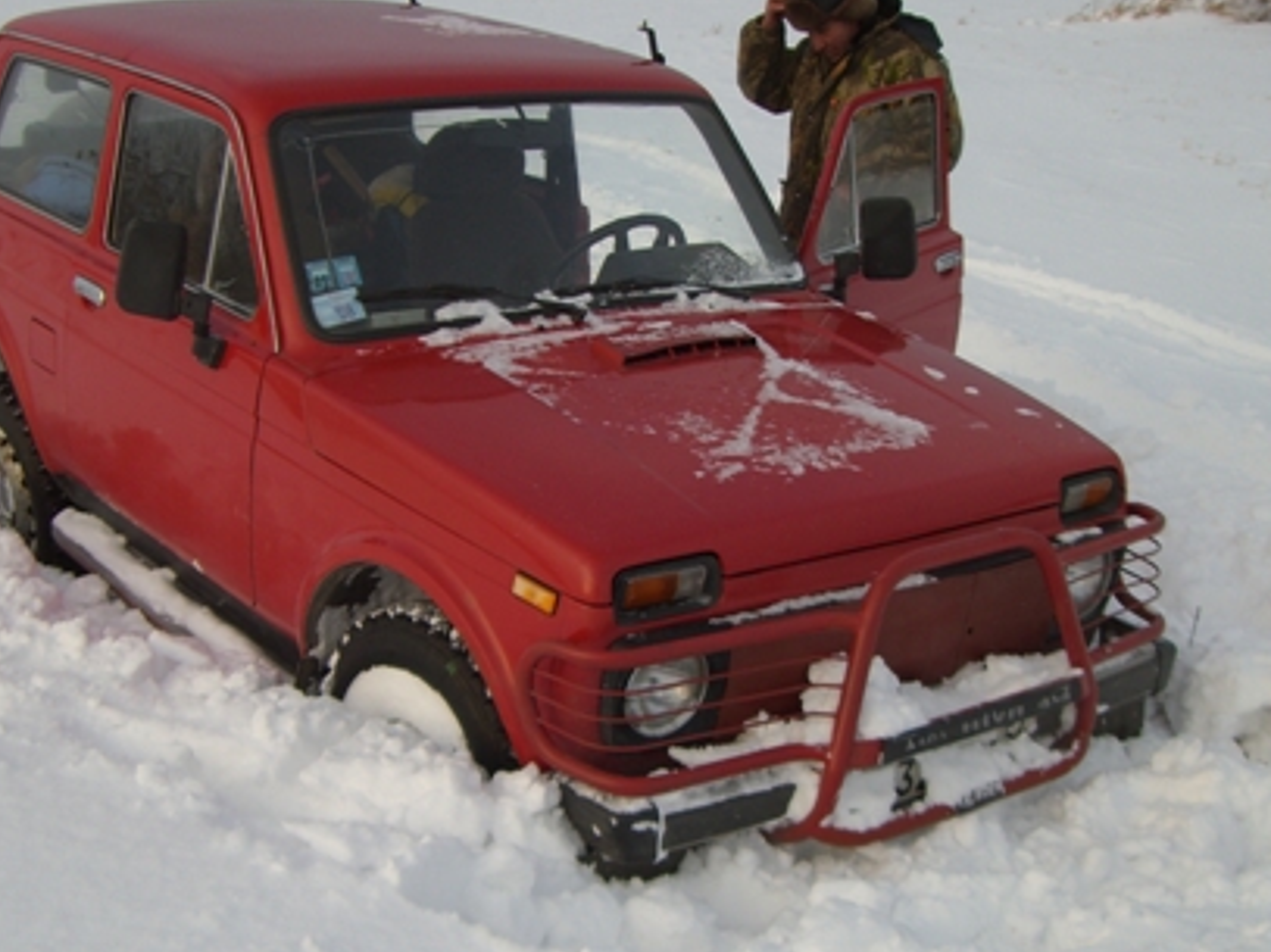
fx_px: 2056
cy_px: 512
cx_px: 650
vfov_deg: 26.1
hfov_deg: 34.4
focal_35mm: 56
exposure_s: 1/250
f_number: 2.7
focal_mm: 6.2
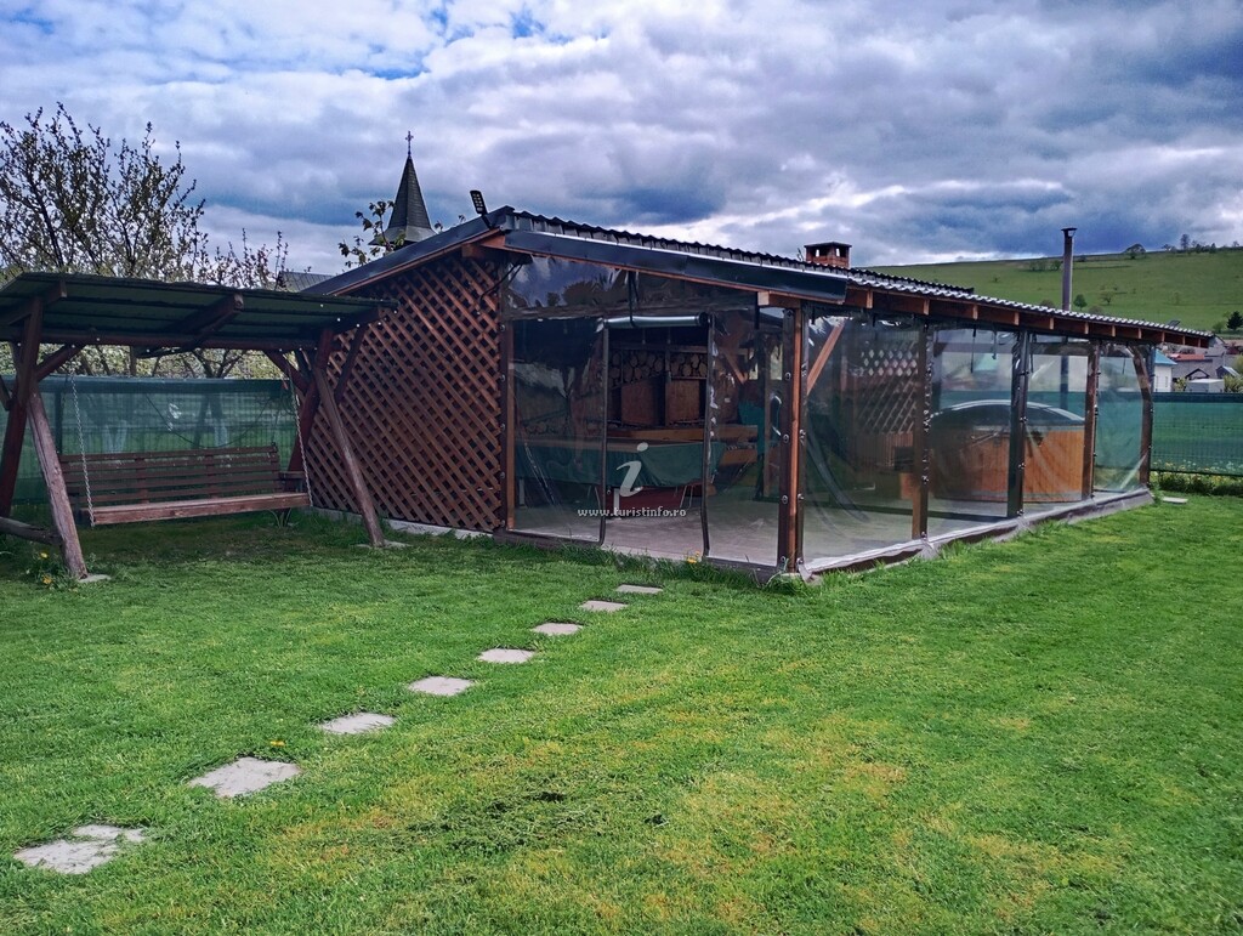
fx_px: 1007
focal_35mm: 28
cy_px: 468
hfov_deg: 63.4
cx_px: 622
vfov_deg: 49.9
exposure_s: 1/202
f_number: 1.8
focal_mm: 4.27
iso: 110
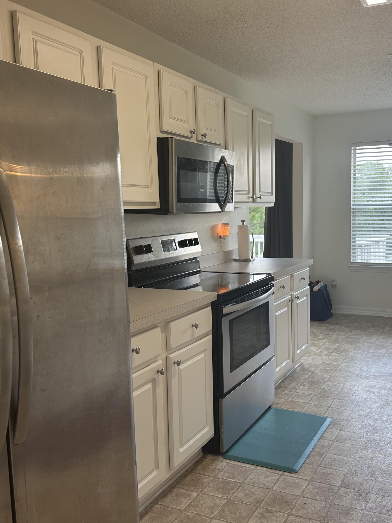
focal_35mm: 33
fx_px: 498
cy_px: 262
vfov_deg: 55.4
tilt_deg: -6.1
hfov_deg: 42.3
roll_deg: +1.8
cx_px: 267
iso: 64
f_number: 1.78
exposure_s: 1/123
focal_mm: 6.86
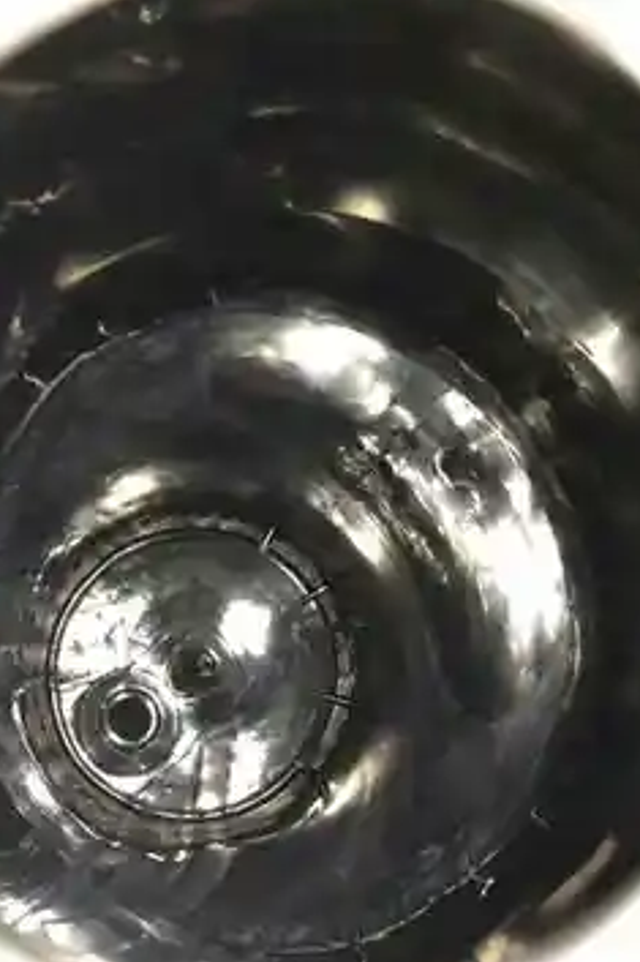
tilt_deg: -72.6
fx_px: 881
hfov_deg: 39.9
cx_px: 286
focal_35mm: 33
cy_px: 534
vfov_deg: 57.1
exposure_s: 1/24
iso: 20
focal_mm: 3.99
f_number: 1.8
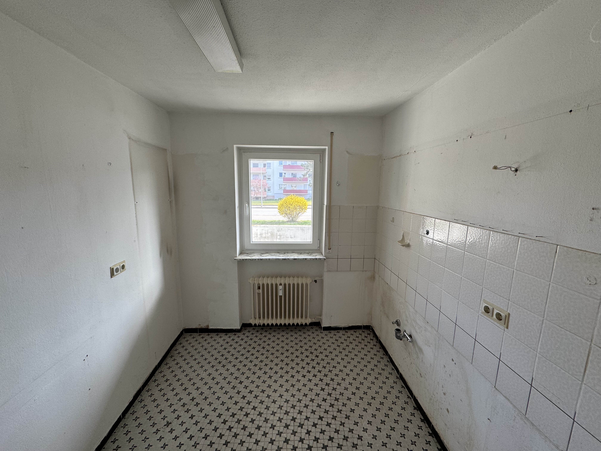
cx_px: 300
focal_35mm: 14
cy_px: 226
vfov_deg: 85.7
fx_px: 243
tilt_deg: -10.5
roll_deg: -0.7
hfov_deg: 102.1
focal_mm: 2.22
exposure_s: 1/99
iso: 100
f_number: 2.2
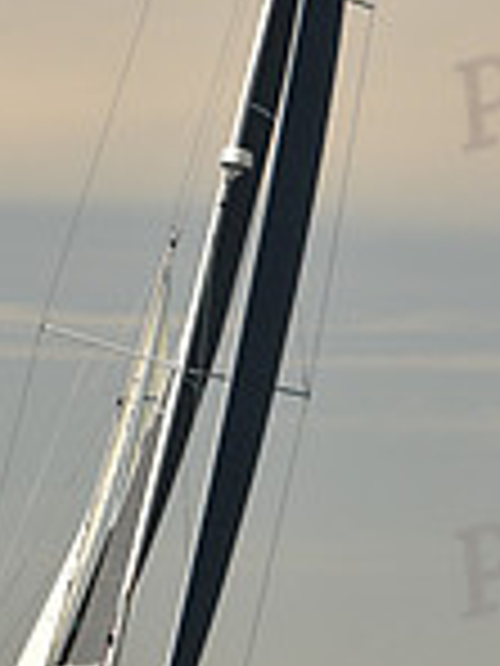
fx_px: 9071
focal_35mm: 471
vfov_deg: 4.2
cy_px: 333
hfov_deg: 3.2
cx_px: 223
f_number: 6.3
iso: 250
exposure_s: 1/640
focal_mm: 125
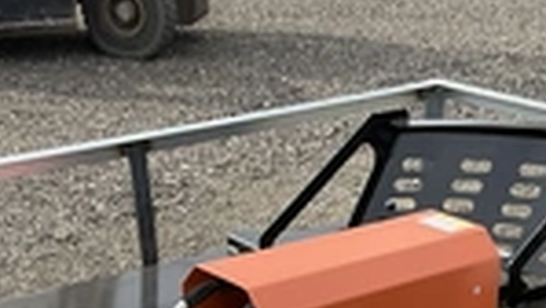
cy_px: 506
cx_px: 355
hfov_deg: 24.9
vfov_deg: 13.2
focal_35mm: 85
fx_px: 1231
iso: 25
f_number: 1.8
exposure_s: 1/749
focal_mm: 3
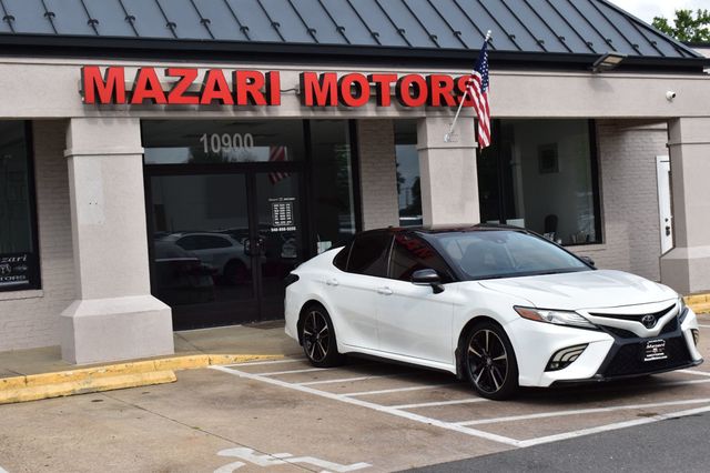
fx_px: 1064
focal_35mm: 54
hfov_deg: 36.9
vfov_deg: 25.0
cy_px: 236
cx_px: 355
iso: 400
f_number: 11
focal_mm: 36
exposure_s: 1/400
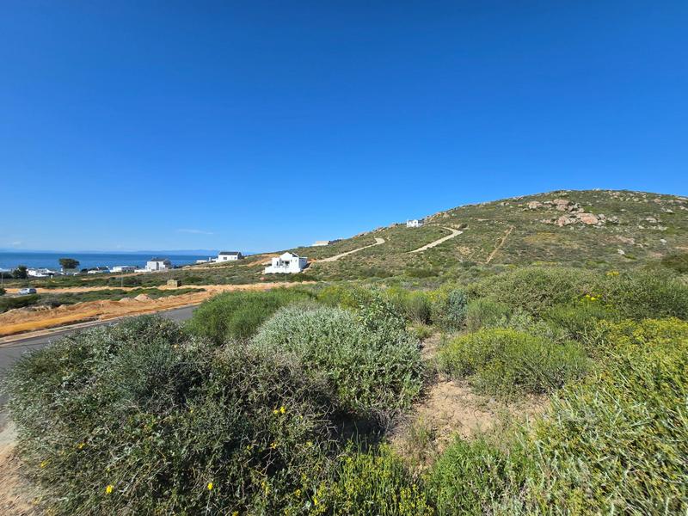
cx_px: 344
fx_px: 258
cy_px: 258
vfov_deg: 89.9
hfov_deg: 106.2
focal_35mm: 13
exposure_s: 1/2436
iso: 50
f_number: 2.2
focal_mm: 2.2
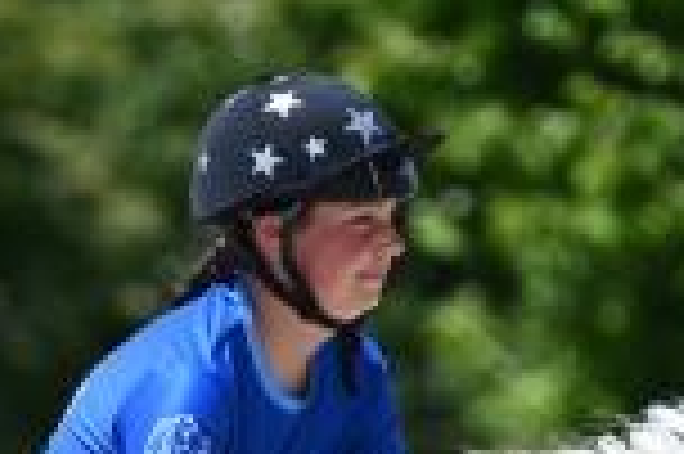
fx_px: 34030
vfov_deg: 0.8
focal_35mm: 1793
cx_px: 90
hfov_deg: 1.2
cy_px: 890
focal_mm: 340
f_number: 5.3
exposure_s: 1/1250
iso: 280
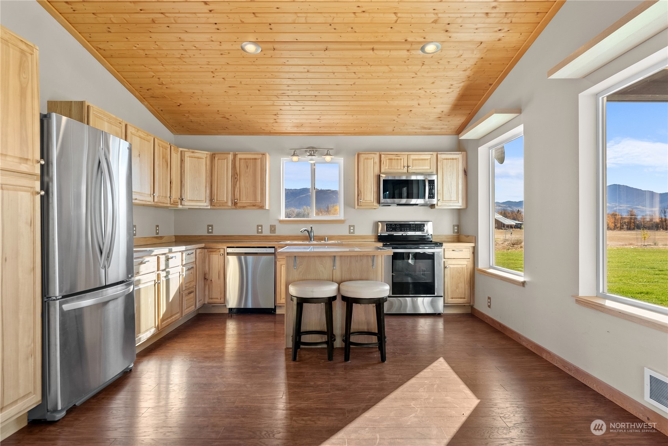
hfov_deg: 80.6
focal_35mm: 21
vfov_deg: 59.1
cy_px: 223
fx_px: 394
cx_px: 334
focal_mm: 21.2
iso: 400
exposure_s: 1/60
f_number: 3.2
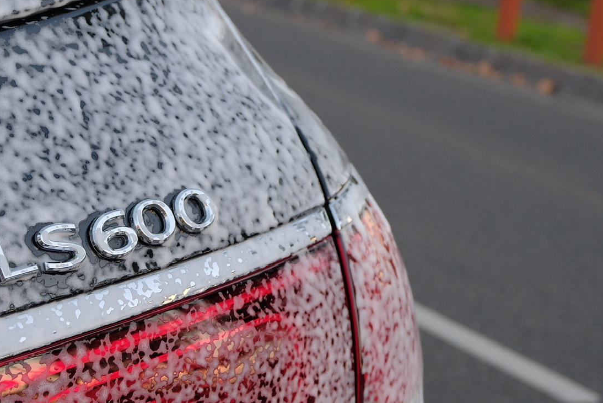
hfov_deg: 25.0
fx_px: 1340
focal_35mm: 80
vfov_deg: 17.1
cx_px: 143
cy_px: 195
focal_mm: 25.6
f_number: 4.4
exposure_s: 1/100
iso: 400
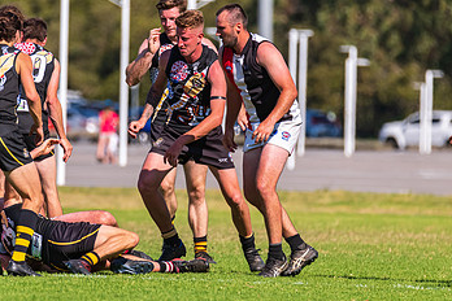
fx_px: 9730
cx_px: 163
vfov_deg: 1.8
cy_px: 118
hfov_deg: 2.7
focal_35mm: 775
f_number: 6.3
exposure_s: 1/3200
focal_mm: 450
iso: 800
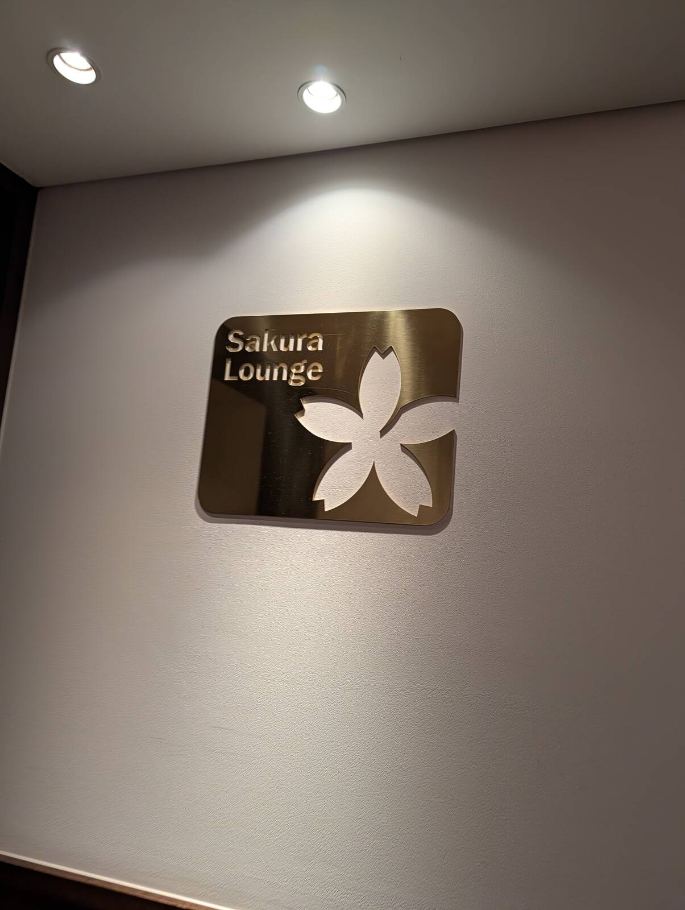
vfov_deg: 71.5
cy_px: 455
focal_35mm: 24
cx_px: 342
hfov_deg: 56.9
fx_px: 632
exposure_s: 1/100
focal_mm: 6.9
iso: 231
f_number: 1.68
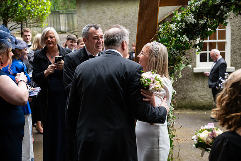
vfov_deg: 24.6
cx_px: 120
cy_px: 80
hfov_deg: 36.2
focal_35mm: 55
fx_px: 368
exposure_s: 1/160
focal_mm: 55
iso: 400
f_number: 3.5
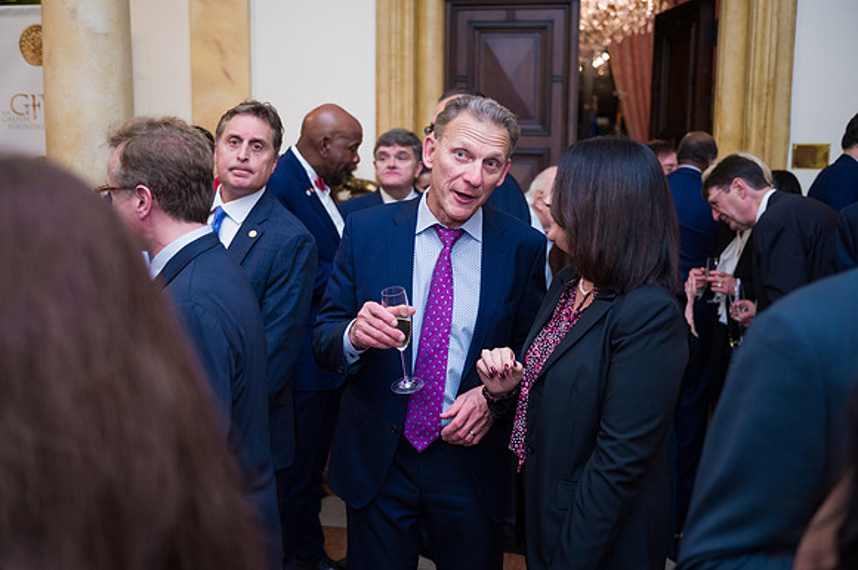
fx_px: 917
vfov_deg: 34.5
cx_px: 430
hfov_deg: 50.1
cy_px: 285
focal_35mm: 39
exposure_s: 1/200
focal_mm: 38
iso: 1600
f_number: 3.2
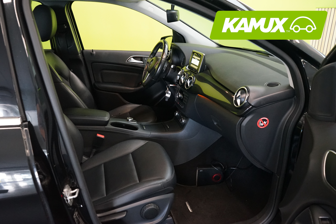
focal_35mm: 28
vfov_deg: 46.4
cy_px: 112
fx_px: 261
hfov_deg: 65.5
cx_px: 168
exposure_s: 1/30
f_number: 7.1
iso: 5000
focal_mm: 28
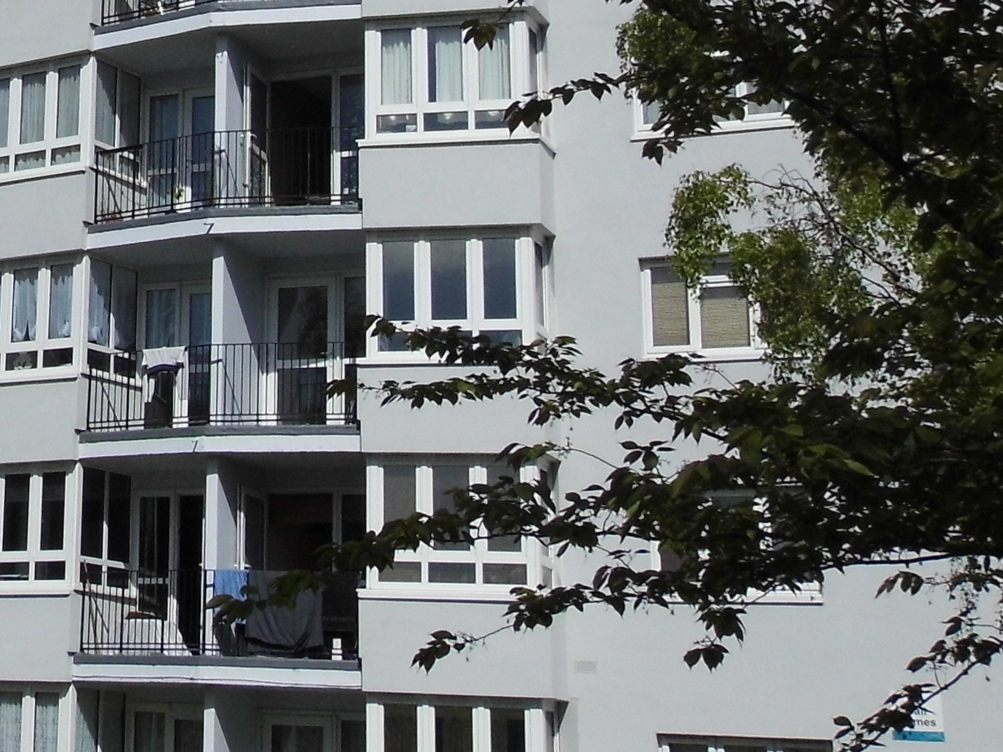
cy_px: 74
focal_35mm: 75
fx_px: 2173
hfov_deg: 24.4
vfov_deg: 19.3
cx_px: -85
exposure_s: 1/500
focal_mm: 4.9
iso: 100
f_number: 7.9
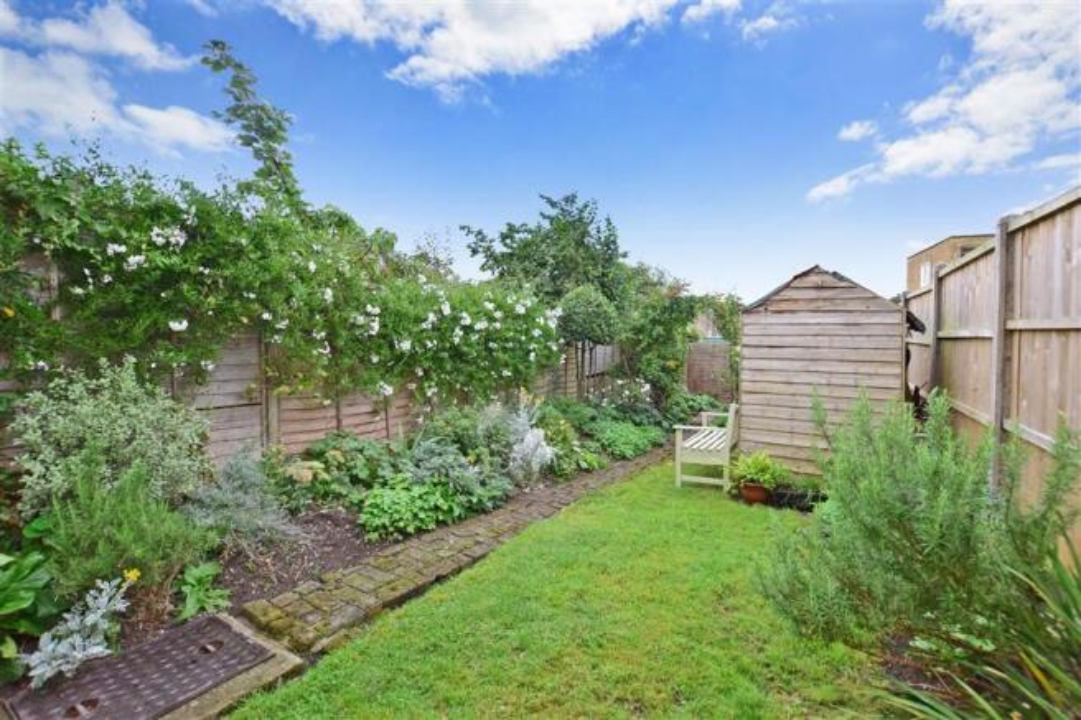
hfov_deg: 100.4
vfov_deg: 77.3
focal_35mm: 15
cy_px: 360
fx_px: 450
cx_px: 540
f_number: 7.1
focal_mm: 10
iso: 200
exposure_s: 1/100
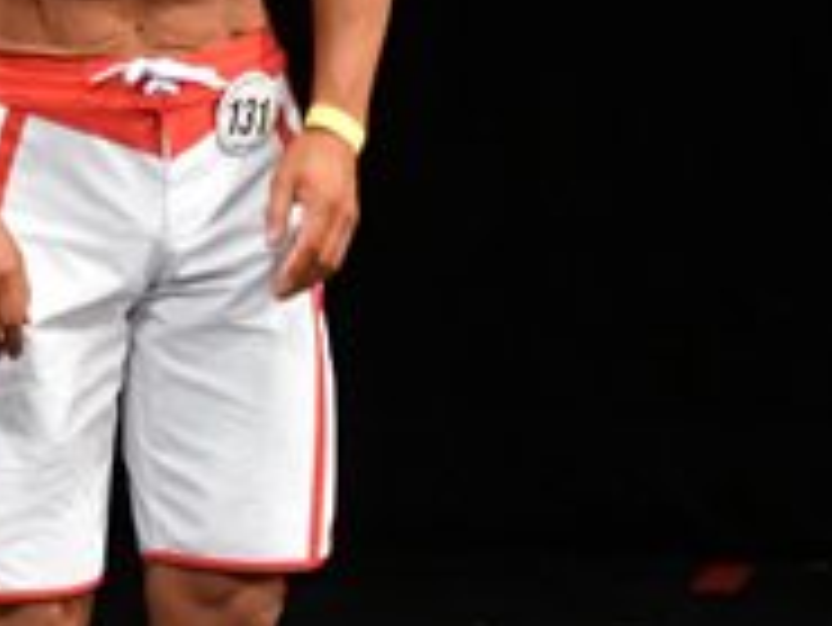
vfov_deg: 1.4
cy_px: 405
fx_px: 26191
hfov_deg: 1.8
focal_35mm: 1089
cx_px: 232
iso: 3200
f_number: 5.6
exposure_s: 1/400
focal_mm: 180
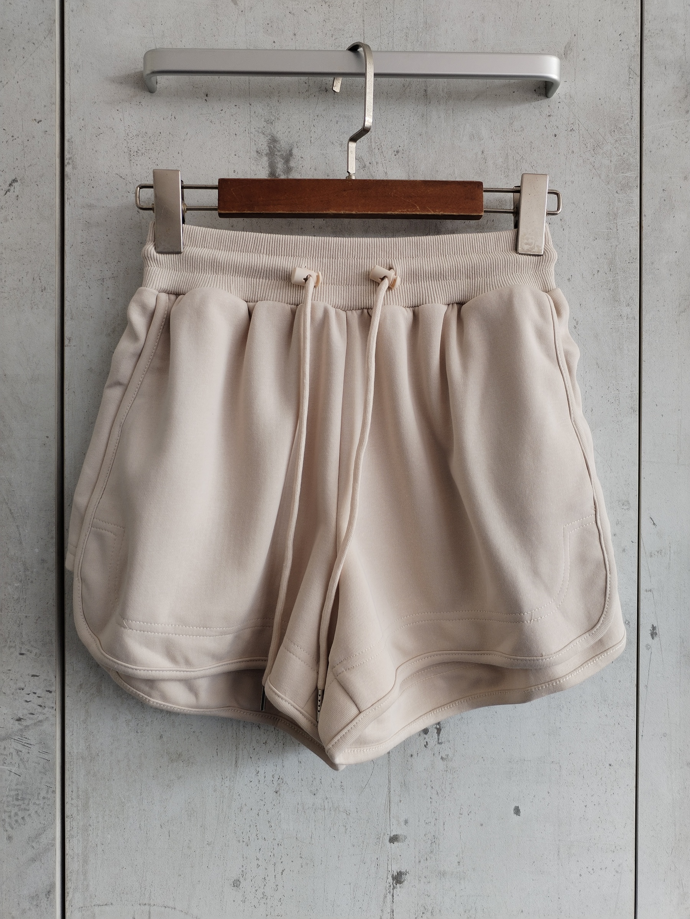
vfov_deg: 61.7
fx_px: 771
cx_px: 345
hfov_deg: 48.2
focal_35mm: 29
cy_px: 460
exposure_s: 1/126
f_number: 1.8
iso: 100
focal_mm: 4.75
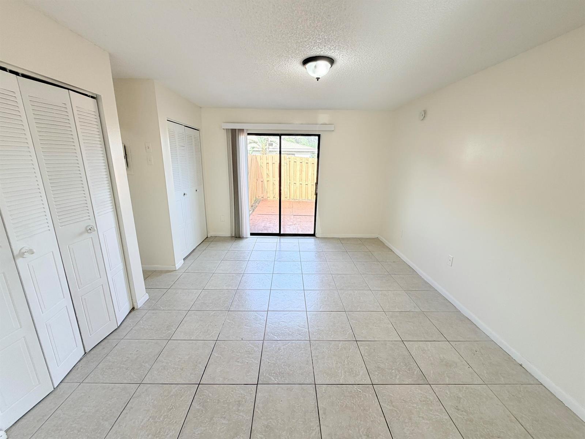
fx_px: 237
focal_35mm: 14
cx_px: 292
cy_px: 220
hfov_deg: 102.1
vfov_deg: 85.7
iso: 80
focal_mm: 2.22
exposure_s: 1/120
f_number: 2.2
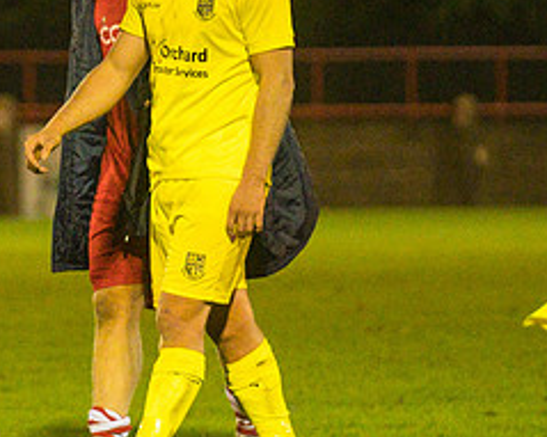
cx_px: -148
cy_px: 222
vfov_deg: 2.2
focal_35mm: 719
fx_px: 11635
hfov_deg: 2.7
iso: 5000
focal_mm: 180
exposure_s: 1/800
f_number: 2.8
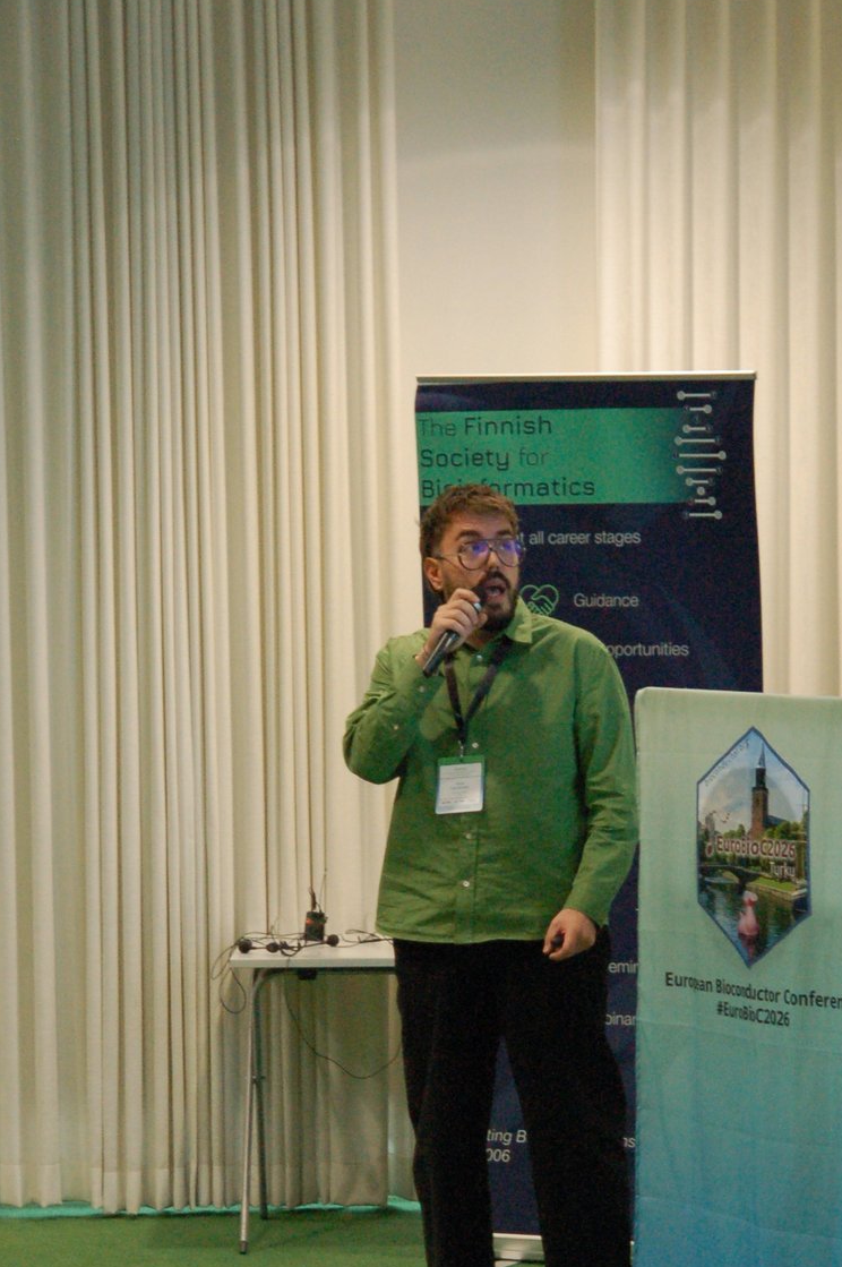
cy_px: 866
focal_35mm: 134
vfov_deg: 15.3
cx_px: 607
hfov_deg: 10.2
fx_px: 4710
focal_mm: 50
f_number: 2.8
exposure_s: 1/125
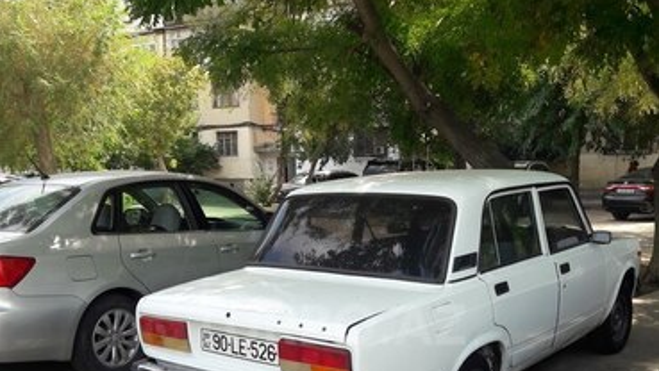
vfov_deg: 28.1
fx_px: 717
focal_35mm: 41
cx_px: 329
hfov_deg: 49.4
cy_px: 325
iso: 40
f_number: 1.9
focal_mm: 3.7
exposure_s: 1/449
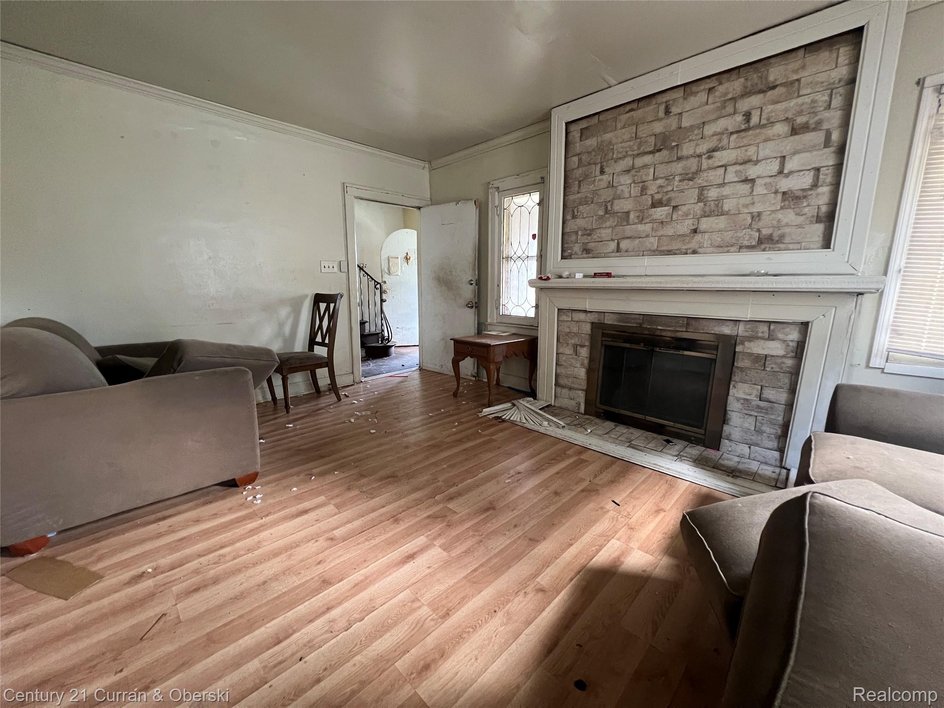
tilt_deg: -11.1
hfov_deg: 106.2
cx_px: 472
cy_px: 354
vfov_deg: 89.9
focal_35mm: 13
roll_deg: -1.1
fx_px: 355
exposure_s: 1/60
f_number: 1.8
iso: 500
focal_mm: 1.57
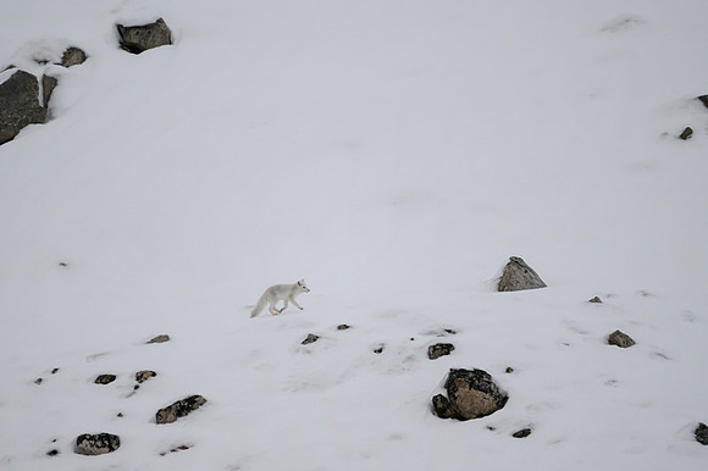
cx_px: 340
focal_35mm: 648
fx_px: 12727
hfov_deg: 3.2
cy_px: 255
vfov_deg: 2.1
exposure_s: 1/1600
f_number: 4
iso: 2000
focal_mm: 560
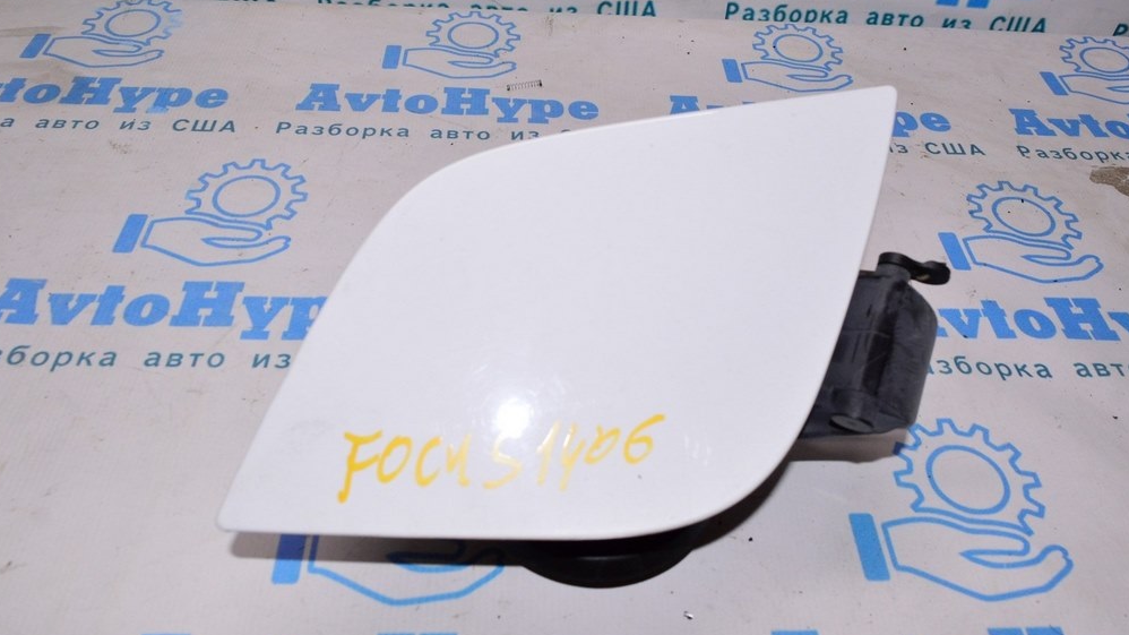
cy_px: 277
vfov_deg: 40.1
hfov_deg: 66.1
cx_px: 571
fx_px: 868
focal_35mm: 29
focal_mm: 18
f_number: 8
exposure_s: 1/200
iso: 1600
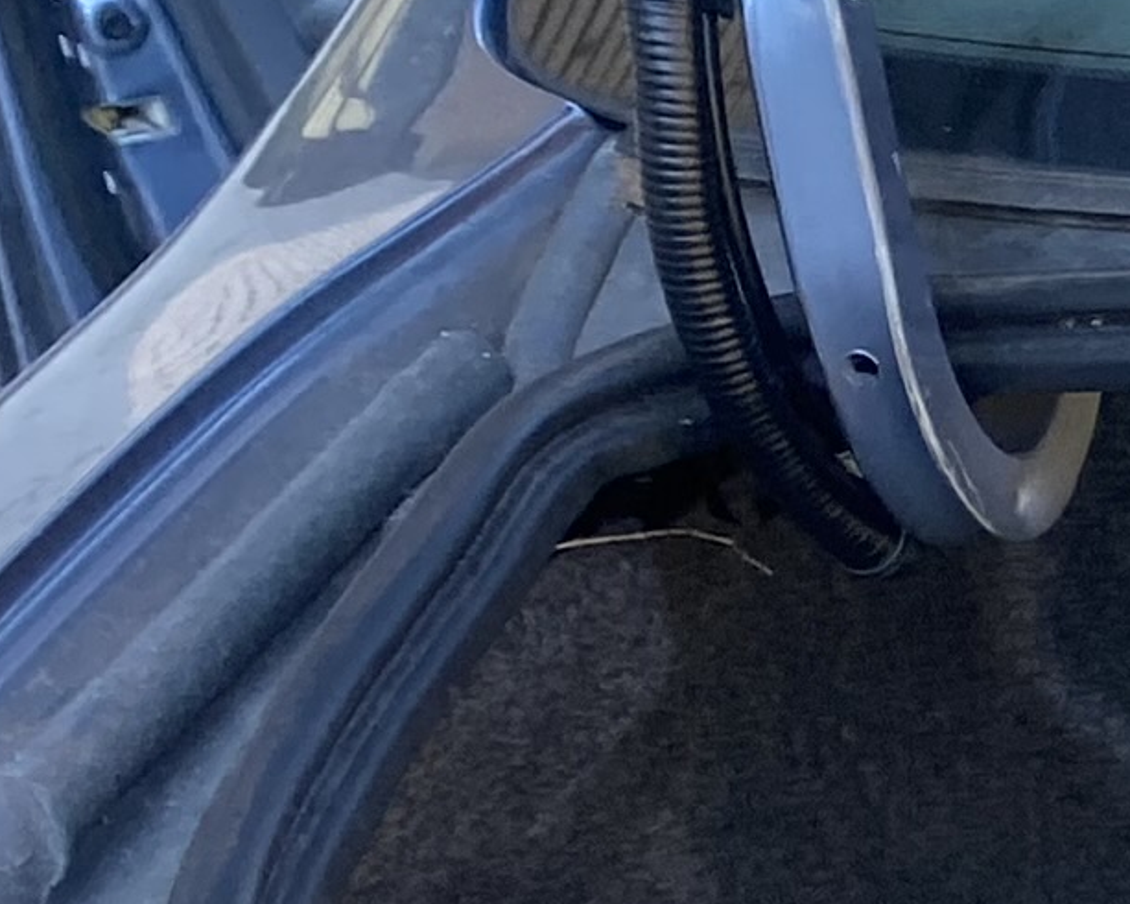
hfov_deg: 9.3
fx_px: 5583
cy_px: 1293
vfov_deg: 9.0
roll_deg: -1.1
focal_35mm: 167
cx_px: 3337
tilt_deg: -25.4
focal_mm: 4.25
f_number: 1.8
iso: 32
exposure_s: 1/287
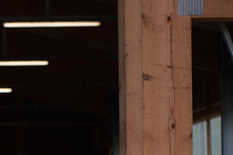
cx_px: -244
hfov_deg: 7.6
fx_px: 1676
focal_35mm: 259
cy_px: 352
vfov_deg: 5.2
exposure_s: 1/640
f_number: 4
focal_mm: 50
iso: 125
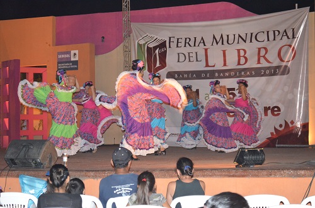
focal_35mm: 82
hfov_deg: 24.7
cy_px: 104
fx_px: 720
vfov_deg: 16.5
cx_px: 158
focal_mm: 55
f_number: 5.6
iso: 5000
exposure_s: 1/30
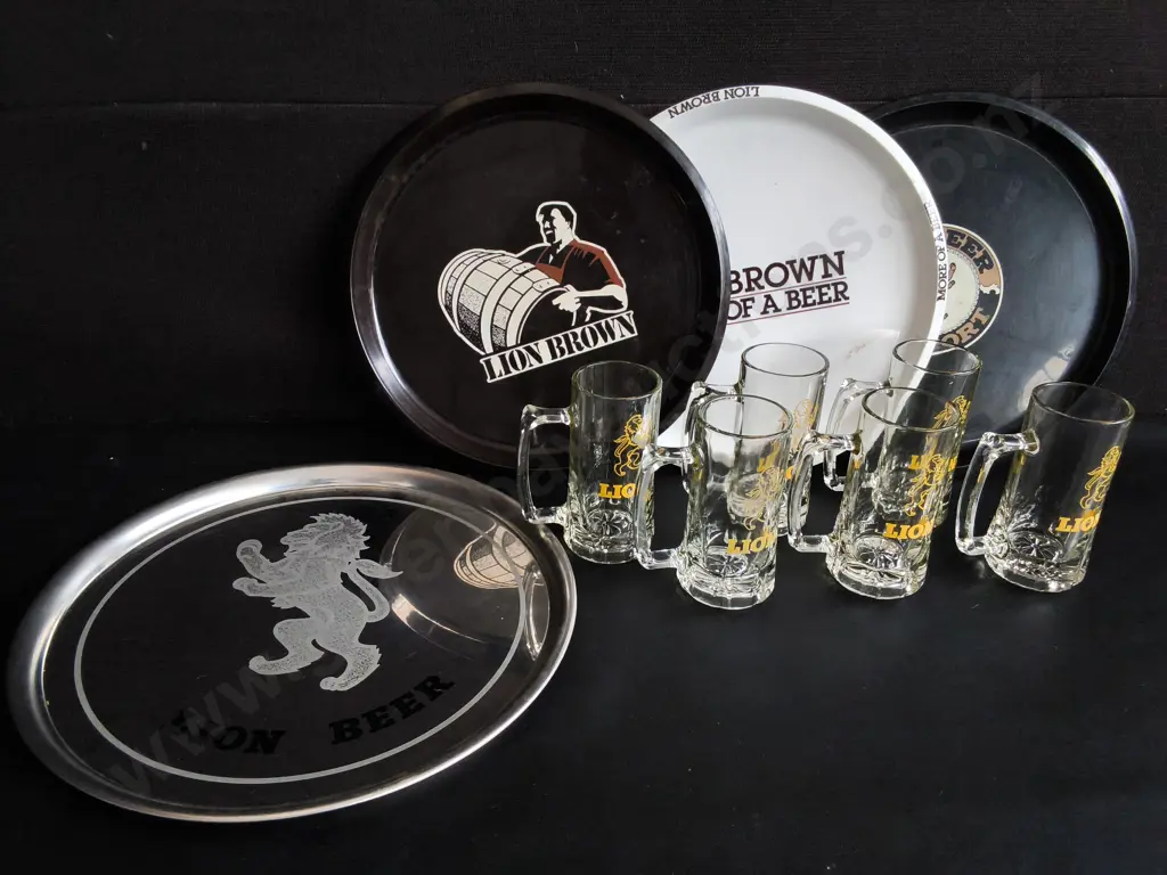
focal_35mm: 27
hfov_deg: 65.3
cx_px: 584
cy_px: 438
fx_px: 910
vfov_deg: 51.4
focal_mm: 2.87
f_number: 2
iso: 160
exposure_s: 1/100
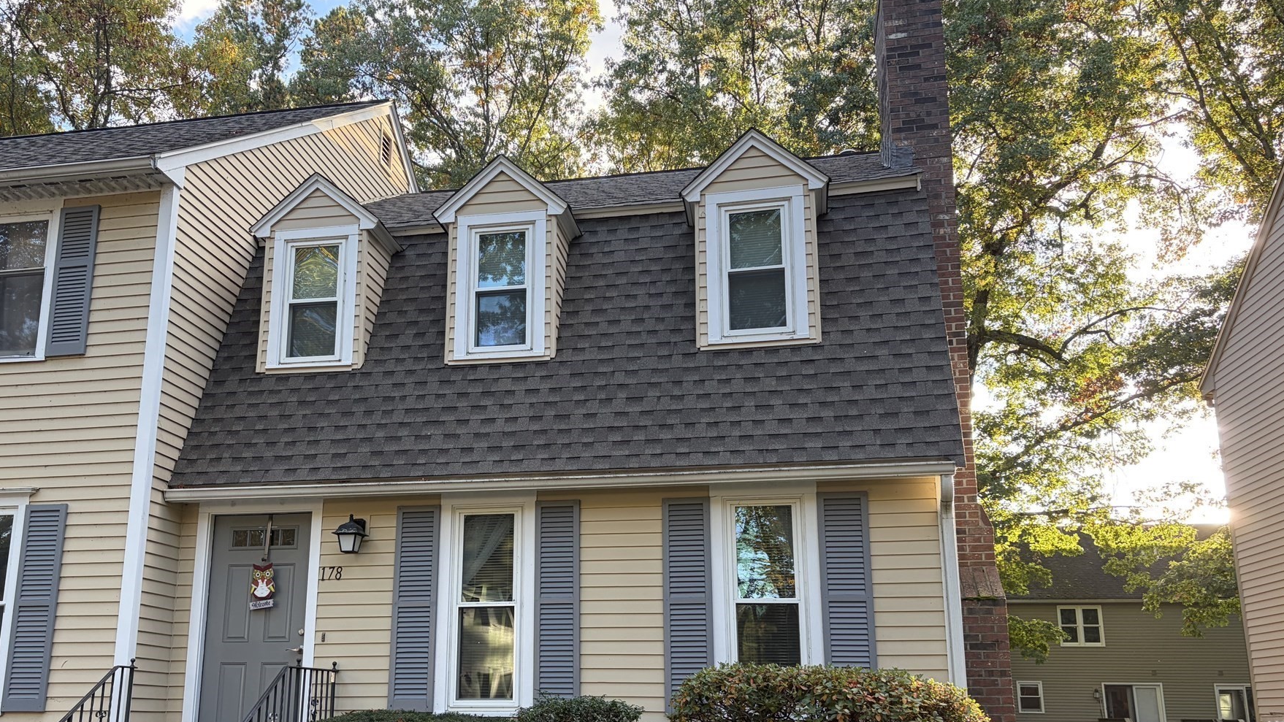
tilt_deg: +13.5
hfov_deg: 59.3
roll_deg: +0.0
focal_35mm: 33
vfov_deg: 35.5
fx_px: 1124
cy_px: 441
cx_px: 557
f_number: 1.6
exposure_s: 1/193
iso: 50
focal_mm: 5.96
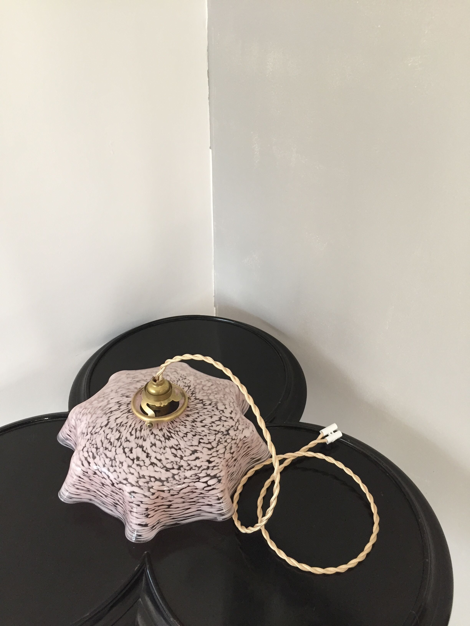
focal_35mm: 29
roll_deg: +1.9
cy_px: 313
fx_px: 525
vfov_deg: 61.7
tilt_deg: -33.6
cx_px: 235
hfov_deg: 48.2
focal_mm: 4.15
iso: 160
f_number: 2.2
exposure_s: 1/33
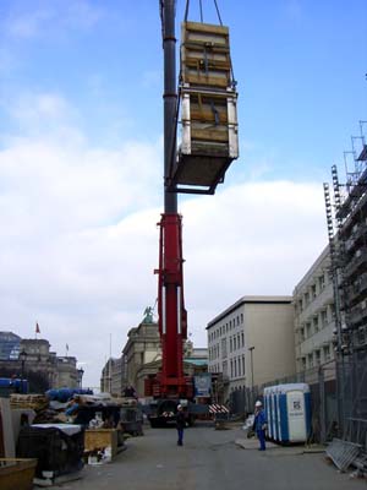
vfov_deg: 49.0
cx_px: 184
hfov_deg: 37.7
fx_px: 537
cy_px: 245
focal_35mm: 38
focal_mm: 6.2
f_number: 4.3
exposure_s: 1/320
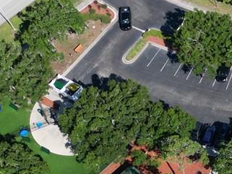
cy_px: 190
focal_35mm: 121
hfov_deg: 14.5
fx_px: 811
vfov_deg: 12.1
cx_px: 403
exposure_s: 1/3200
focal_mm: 6.72
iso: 200
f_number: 1.7
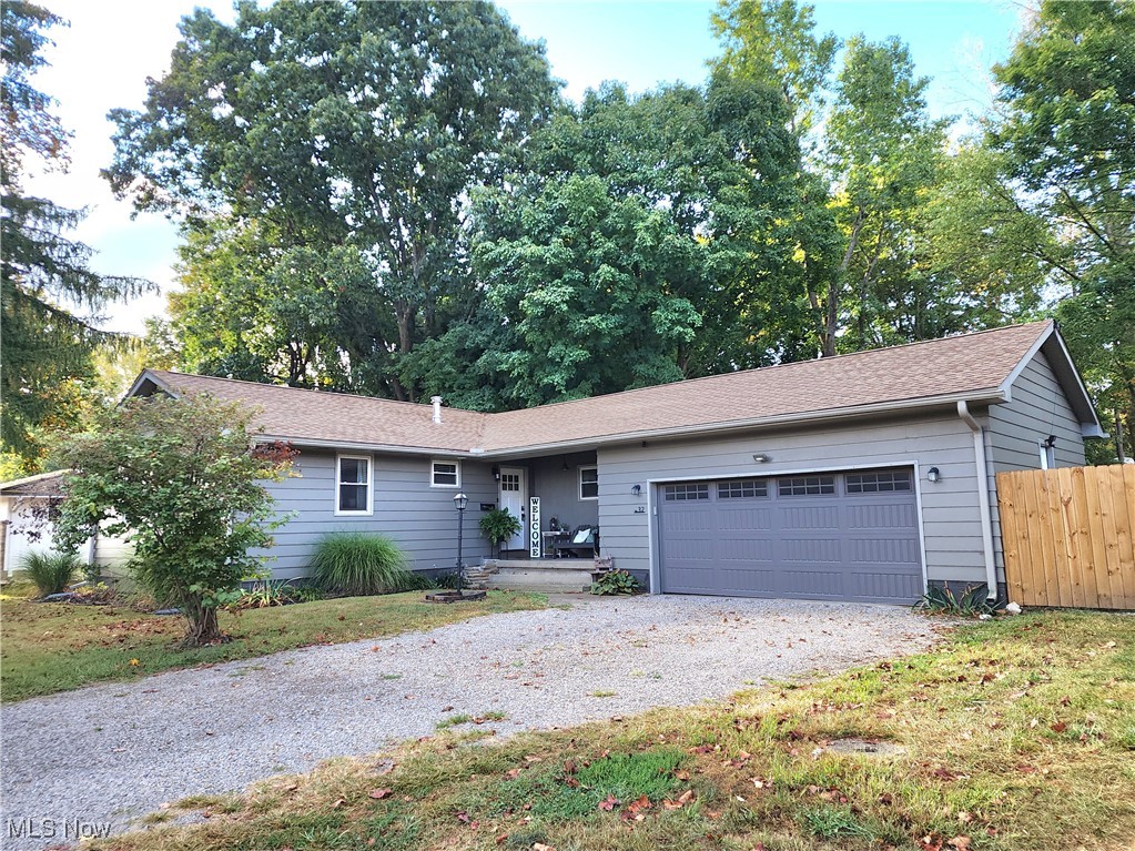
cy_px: 426
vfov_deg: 58.9
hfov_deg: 73.9
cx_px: 568
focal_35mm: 23
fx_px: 754
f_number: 1.8
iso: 12
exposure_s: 1/133
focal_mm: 6.4
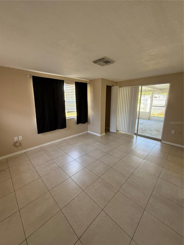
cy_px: 122
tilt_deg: -12.9
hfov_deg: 85.7
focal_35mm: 14
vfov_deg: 102.1
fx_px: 99
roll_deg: +0.9
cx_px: 92
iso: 250
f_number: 2.2
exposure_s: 1/99
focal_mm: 2.22
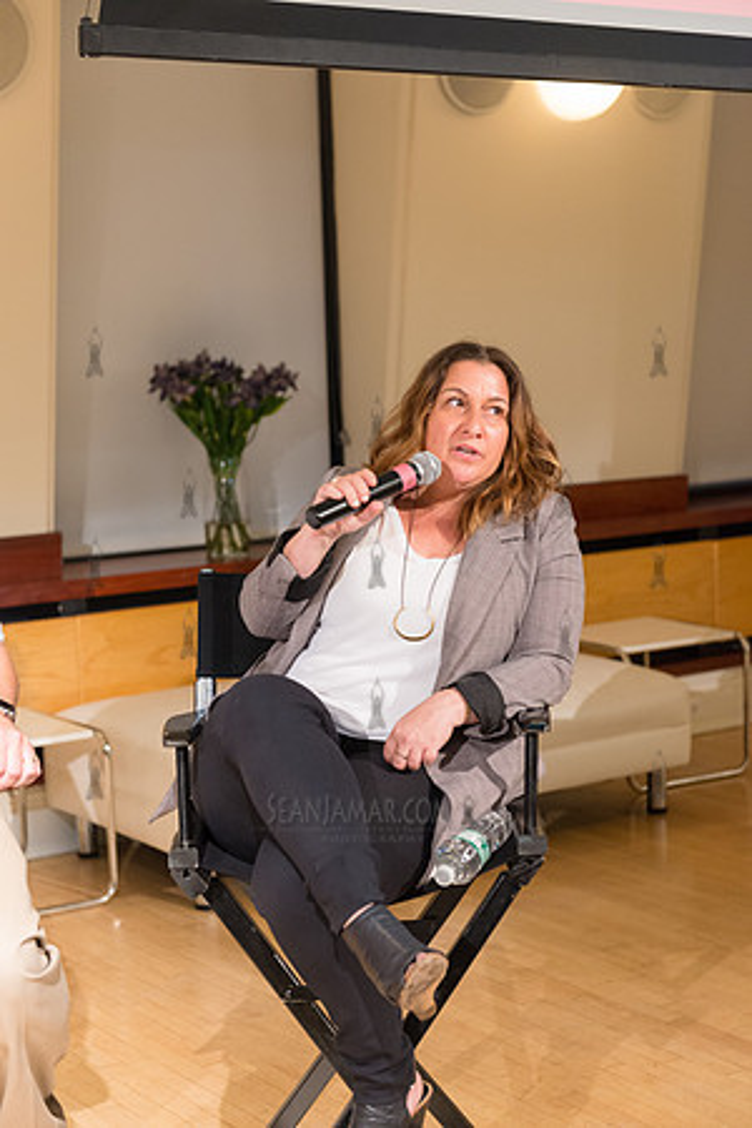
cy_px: 564
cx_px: 376
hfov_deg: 20.6
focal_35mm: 66
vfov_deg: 30.5
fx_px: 2068
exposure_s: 1/80
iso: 2500
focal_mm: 66
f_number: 4
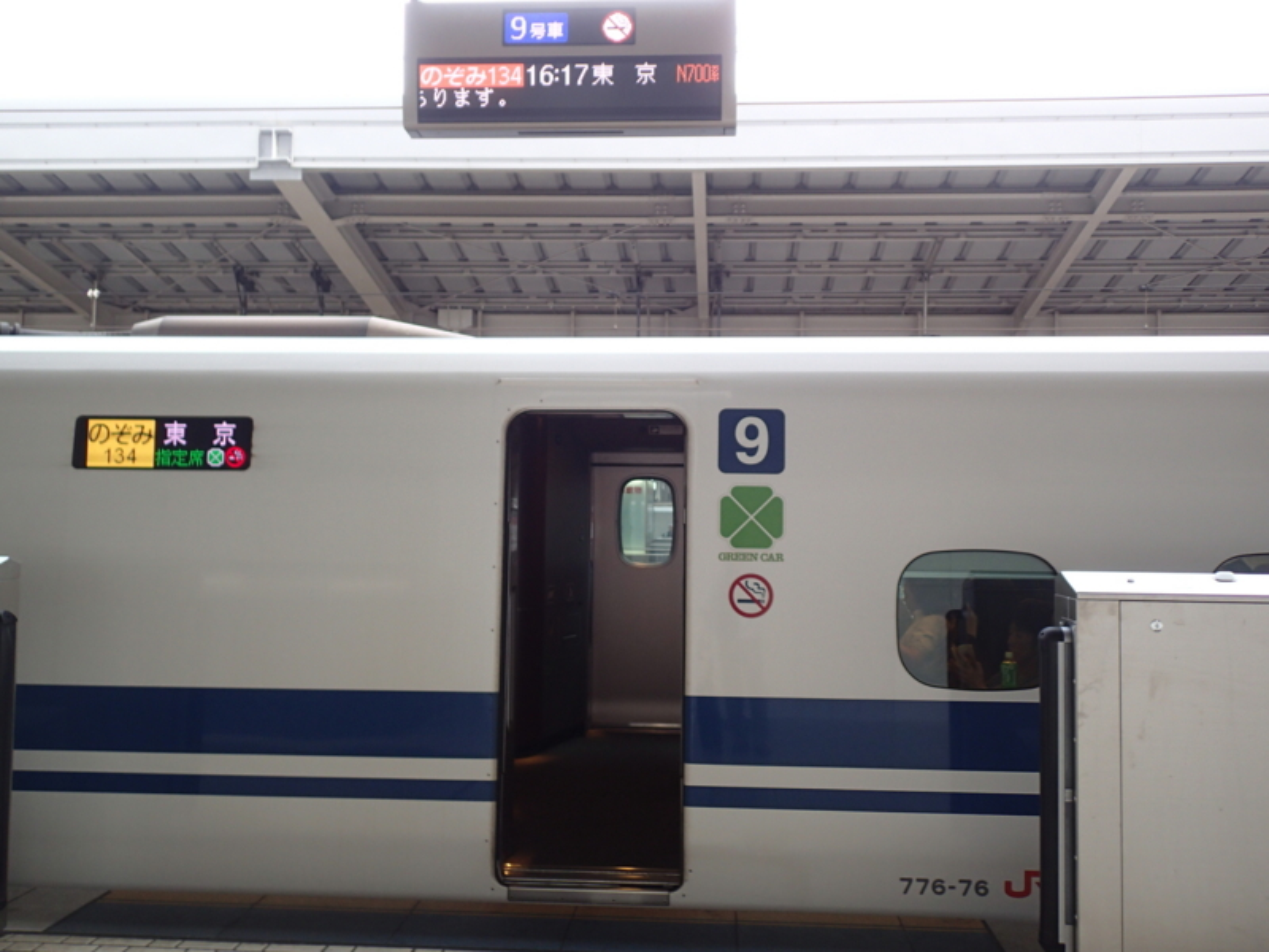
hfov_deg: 60.0
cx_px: 634
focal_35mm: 30
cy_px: 476
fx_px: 1100
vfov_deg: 46.8
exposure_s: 1/100
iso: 100
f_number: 2.3
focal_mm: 5.5
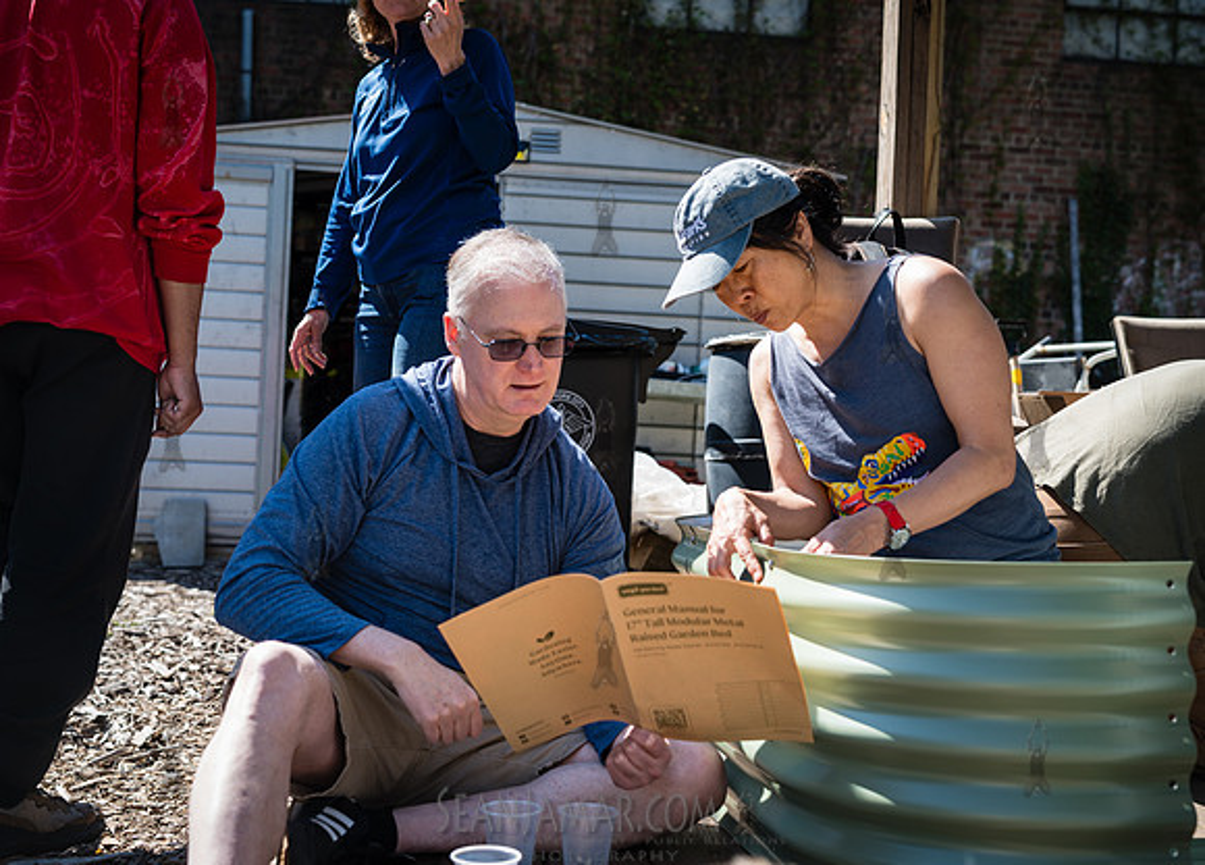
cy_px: 430
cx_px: 607
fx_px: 1488
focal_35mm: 43
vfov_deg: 32.4
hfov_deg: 44.1
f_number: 3.5
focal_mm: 41
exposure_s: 1/400
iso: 100
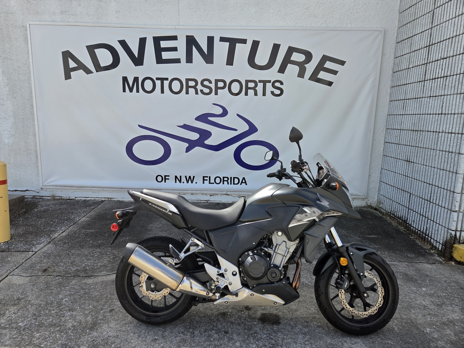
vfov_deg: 58.9
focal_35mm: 23
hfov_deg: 73.9
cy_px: 174
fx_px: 308
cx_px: 232
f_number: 1.8
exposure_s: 1/1957
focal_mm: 5.4
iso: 80
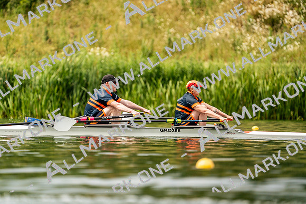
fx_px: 5101
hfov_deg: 3.4
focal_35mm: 600
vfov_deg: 2.3
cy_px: 102
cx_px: 153
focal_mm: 600
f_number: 6.3
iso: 320
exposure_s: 1/2000
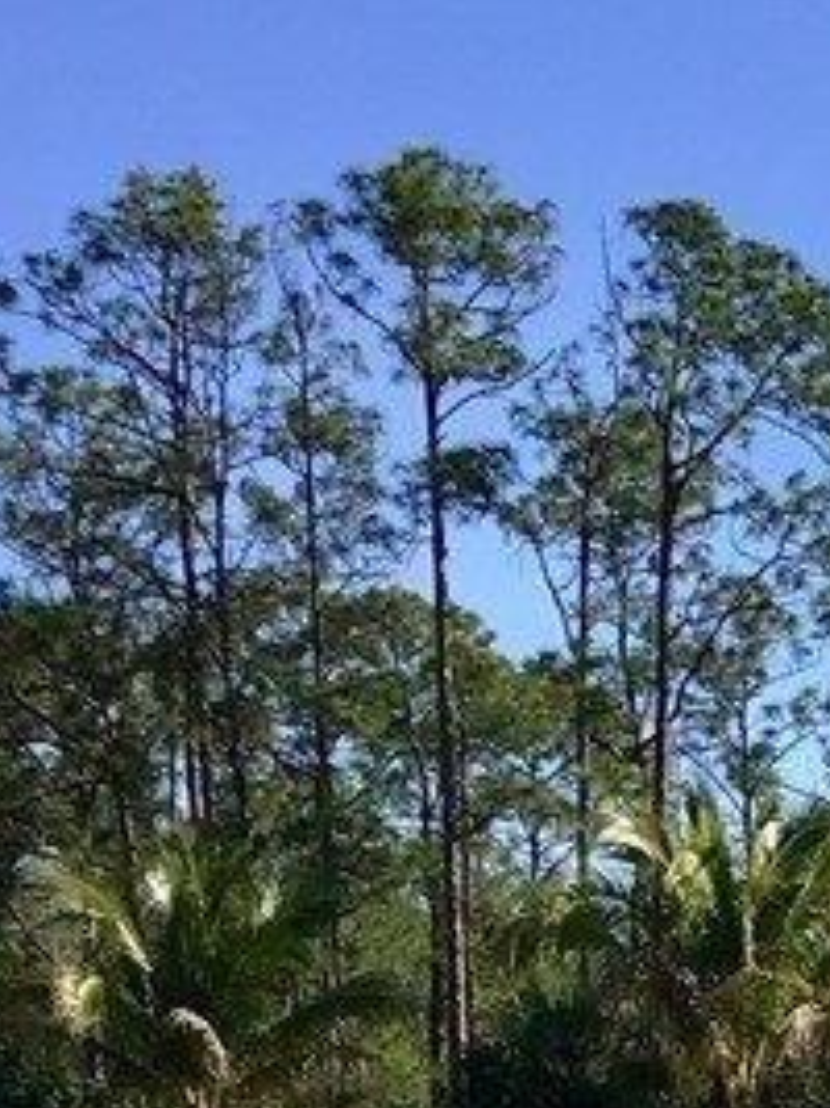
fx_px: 3807
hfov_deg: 11.5
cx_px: 1494
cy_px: 1390
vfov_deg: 15.8
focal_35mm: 119
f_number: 2.4
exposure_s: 1/1294
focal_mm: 3.3
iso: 25
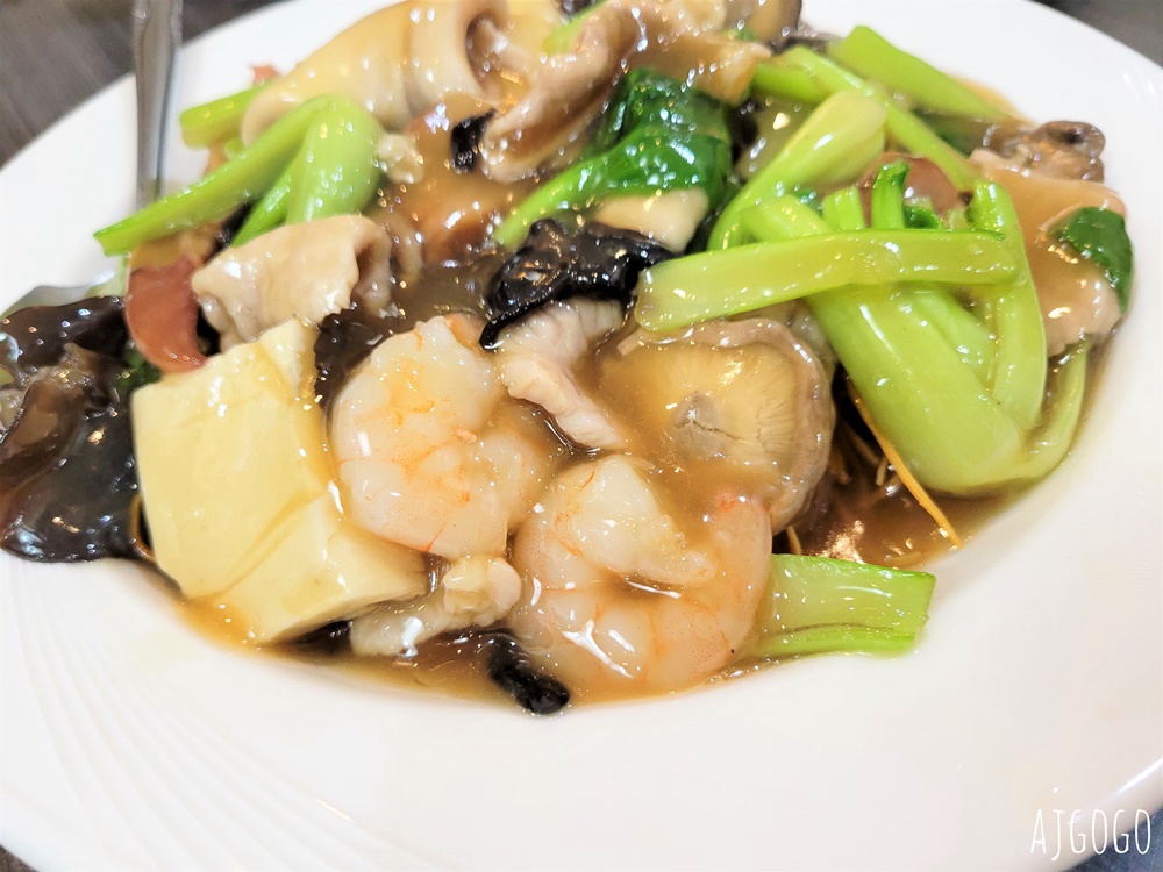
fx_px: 874
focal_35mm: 26
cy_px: 436
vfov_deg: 53.1
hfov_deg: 67.3
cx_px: 582
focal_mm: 5.4
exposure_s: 1/40
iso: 250
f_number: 1.8
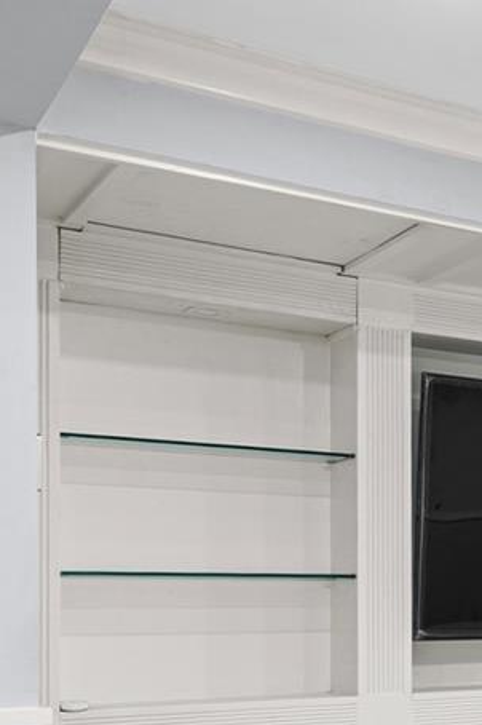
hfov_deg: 13.4
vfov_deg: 32.4
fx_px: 1207
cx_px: 1262
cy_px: 596
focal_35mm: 60
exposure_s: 1/4
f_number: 9
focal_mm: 17
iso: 200
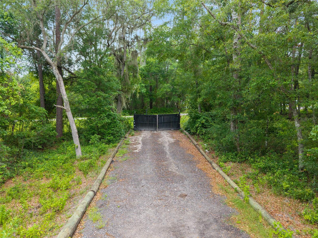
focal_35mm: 24
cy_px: 119
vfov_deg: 56.8
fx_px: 220
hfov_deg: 71.6
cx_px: 159
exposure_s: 1/320
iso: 160
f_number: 1.8
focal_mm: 8.67
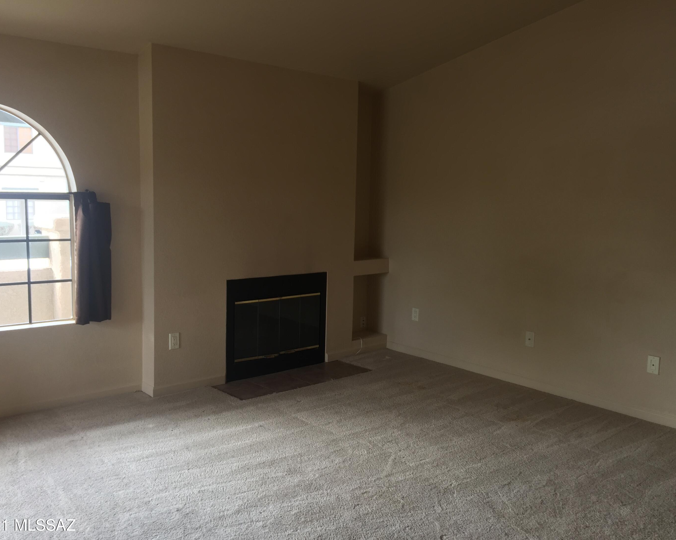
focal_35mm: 31
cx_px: 332
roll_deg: -1.7
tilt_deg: -6.3
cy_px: 273
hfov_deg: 57.2
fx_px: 620
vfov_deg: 47.1
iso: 32
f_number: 2.2
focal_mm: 4.15
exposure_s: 1/40
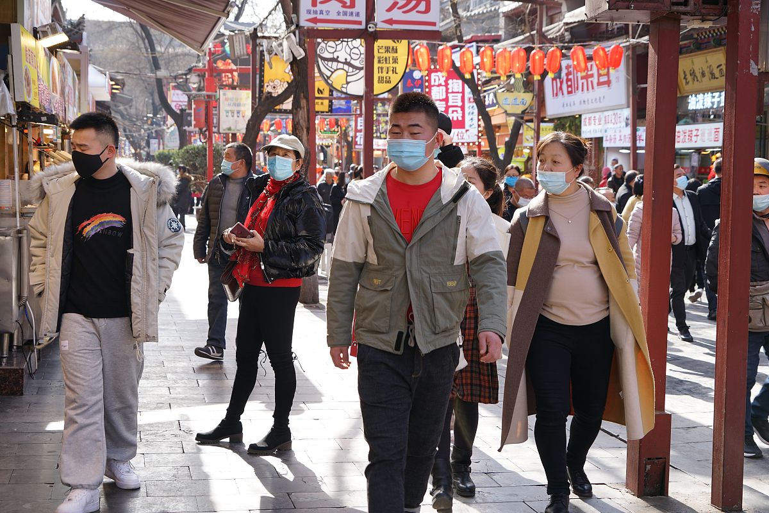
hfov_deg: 38.2
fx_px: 1111
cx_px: 384
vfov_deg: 26.0
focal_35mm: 52
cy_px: 256
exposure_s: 1/100
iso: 200
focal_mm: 52
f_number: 6.3
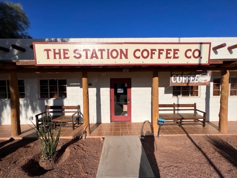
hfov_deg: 106.2
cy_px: 89
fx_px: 89
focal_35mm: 13
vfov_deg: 89.9
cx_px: 118
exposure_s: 1/4587
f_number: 1.8
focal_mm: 1.57
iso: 32
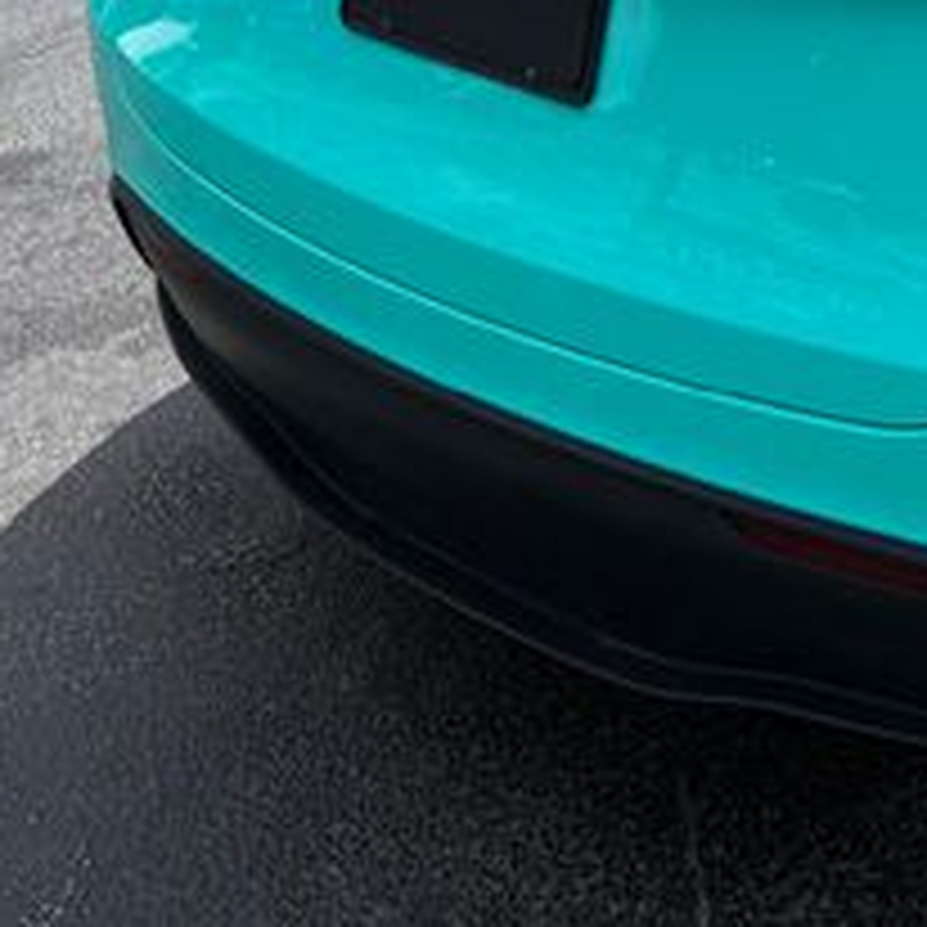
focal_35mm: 66
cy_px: -76
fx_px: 2000
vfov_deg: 24.5
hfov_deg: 23.9
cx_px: 1098
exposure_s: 1/6173
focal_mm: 6.76
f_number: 1.78
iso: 80
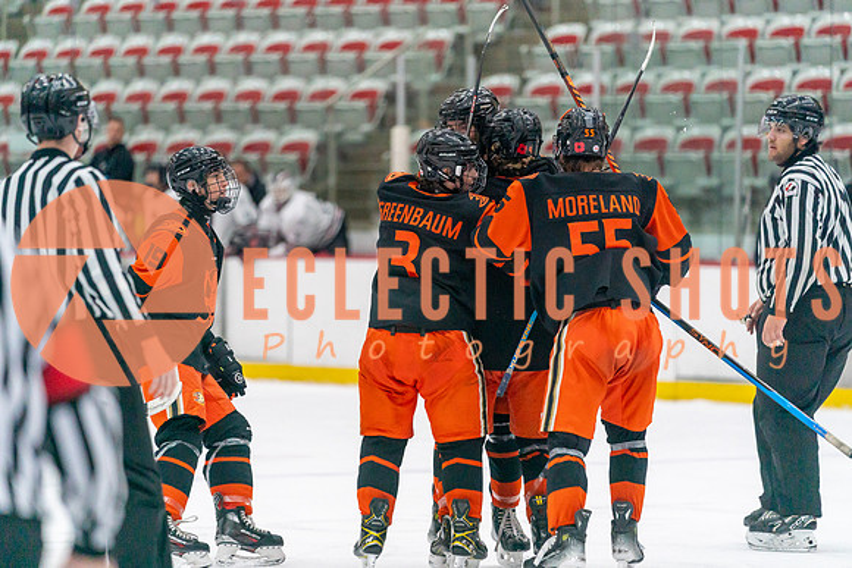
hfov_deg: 10.2
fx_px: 4795
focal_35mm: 203
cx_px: 426
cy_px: 284
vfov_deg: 6.8
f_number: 2.8
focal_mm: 200
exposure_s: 1/1250
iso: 3200
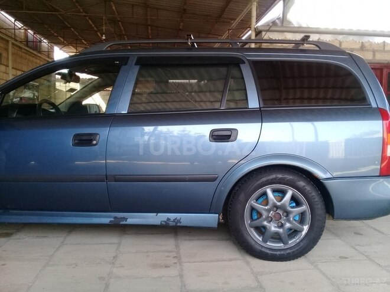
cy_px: 146
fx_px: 349
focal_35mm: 31
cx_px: 195
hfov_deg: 58.4
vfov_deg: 45.4
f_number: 2.2
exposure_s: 1/100
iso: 100
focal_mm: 3.3
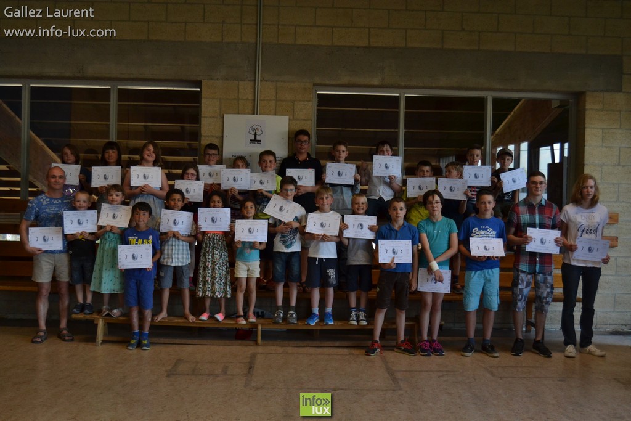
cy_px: 210
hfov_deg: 49.5
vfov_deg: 34.2
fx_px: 684
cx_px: 316
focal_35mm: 39
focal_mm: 26
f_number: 4
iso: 800
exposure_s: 1/160
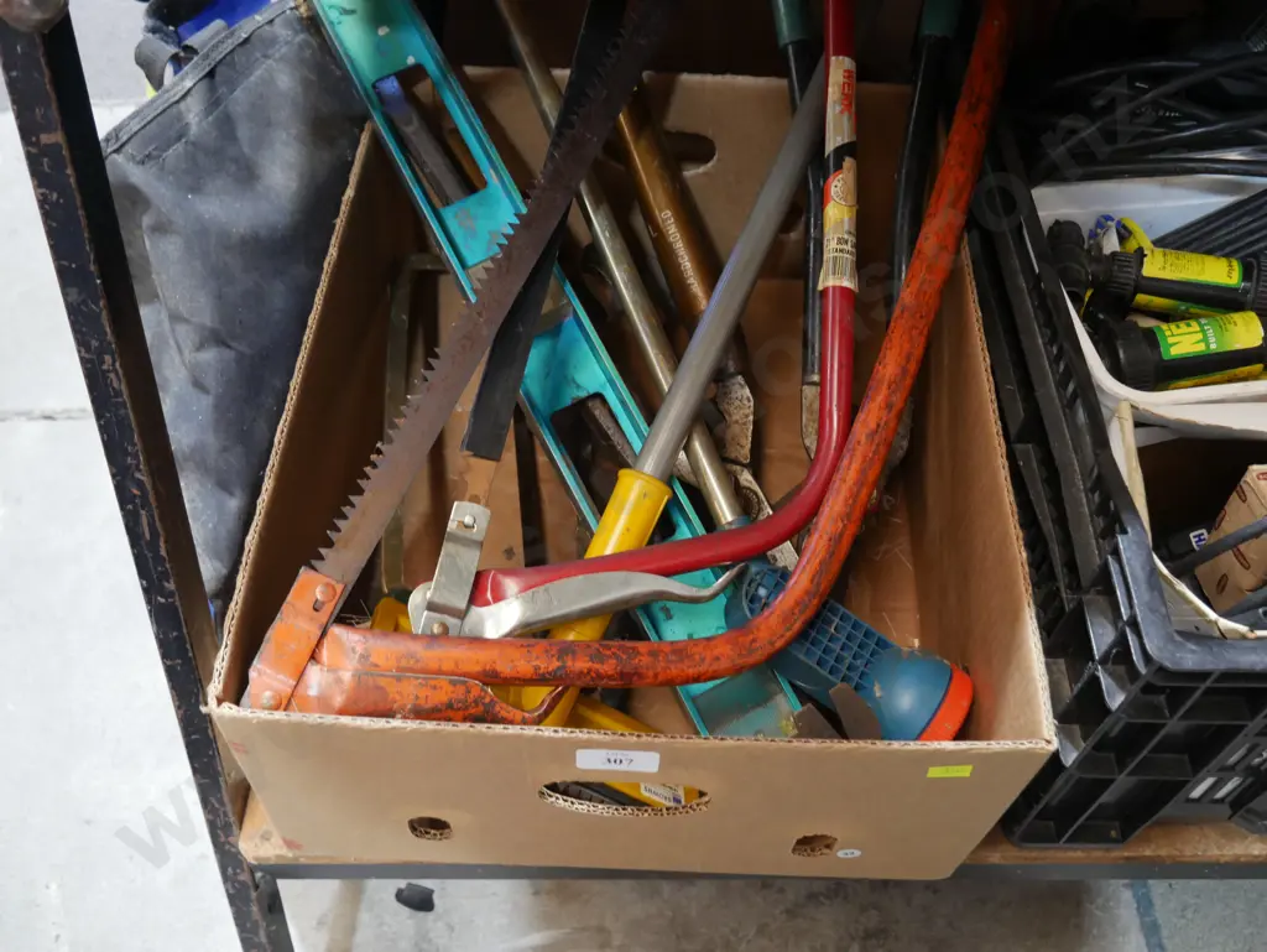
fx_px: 1172
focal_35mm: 32
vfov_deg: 44.2
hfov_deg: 56.8
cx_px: 634
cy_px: 476
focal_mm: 16
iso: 1000
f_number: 3.6
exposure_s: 1/60
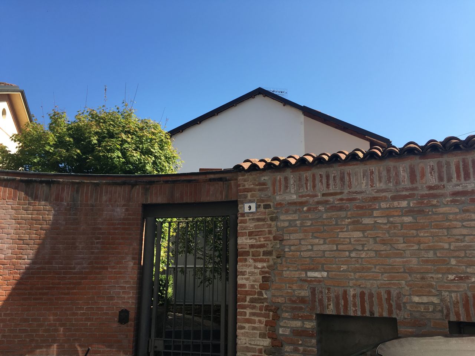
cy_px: 178
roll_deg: -0.7
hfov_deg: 61.7
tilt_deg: +13.5
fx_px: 398
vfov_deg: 48.2
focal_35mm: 29
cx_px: 238
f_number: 2.2
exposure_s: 1/986
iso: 25
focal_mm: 4.15
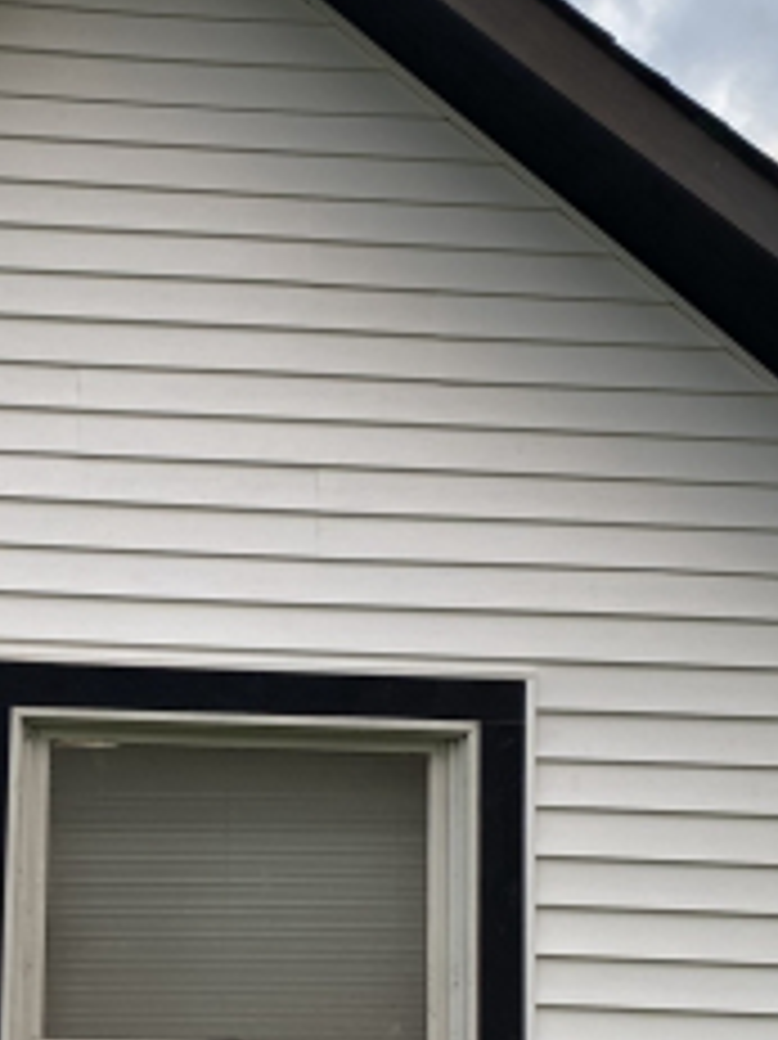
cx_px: 36
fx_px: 2250
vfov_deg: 25.5
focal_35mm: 75
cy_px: 858
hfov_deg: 19.2
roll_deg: -1.2
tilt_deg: +7.6
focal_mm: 4.25
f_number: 1.8
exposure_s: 1/121
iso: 64
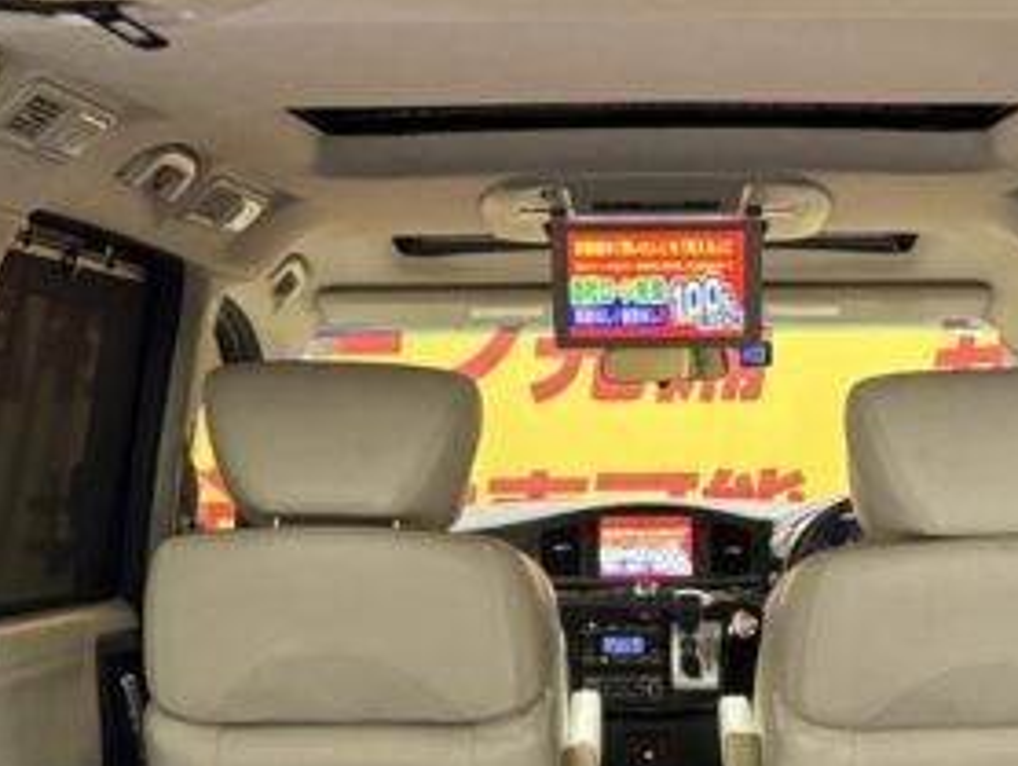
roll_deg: +0.5
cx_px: 685
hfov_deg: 28.0
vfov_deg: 19.9
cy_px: 946
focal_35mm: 69
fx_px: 2031
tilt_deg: -15.3
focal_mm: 6.76
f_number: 1.78
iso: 640
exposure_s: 1/50
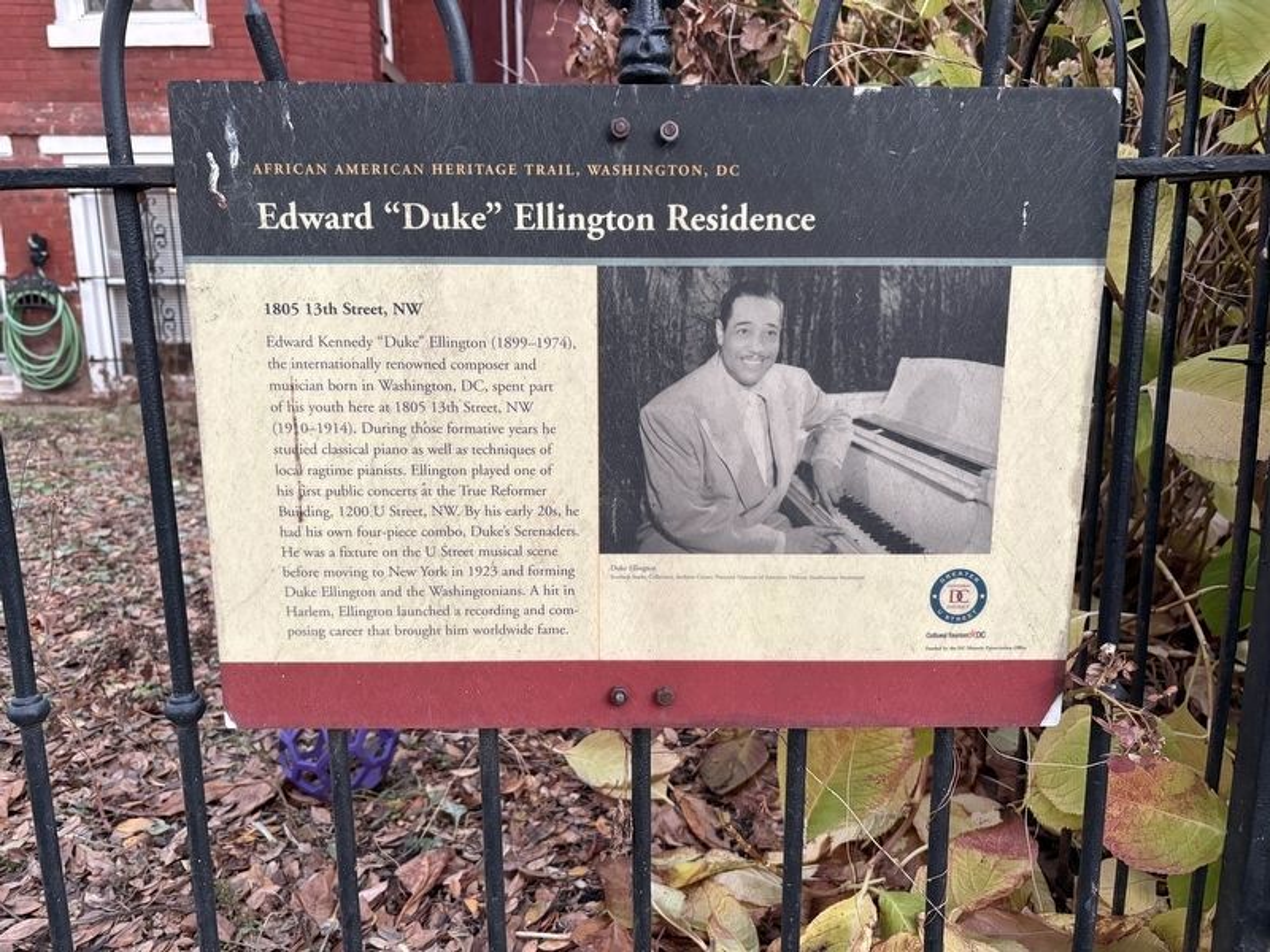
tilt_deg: -11.1
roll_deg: +0.3
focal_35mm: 26
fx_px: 954
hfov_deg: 67.3
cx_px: 635
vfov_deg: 53.1
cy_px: 476
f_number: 1.6
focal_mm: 5.96
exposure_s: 1/60
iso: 320
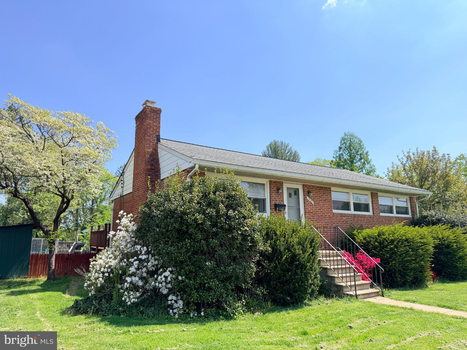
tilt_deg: +11.1
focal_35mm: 24
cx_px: 234
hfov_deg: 71.6
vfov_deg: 56.8
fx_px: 324
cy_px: 175
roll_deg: +0.3
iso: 100
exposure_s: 1/2703
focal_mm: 6.76
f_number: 1.78
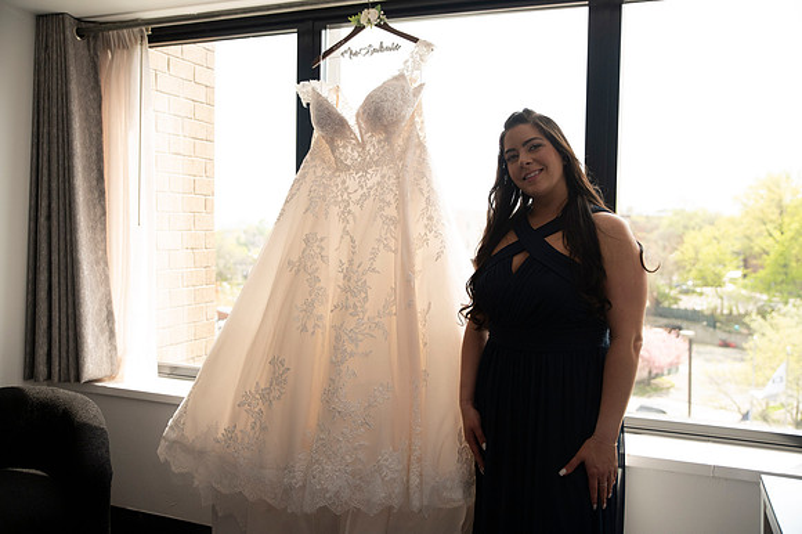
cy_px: 267
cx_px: 401
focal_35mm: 32
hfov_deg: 58.7
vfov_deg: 41.1
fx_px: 712
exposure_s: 1/1600
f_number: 2.8
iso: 1600
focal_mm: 32
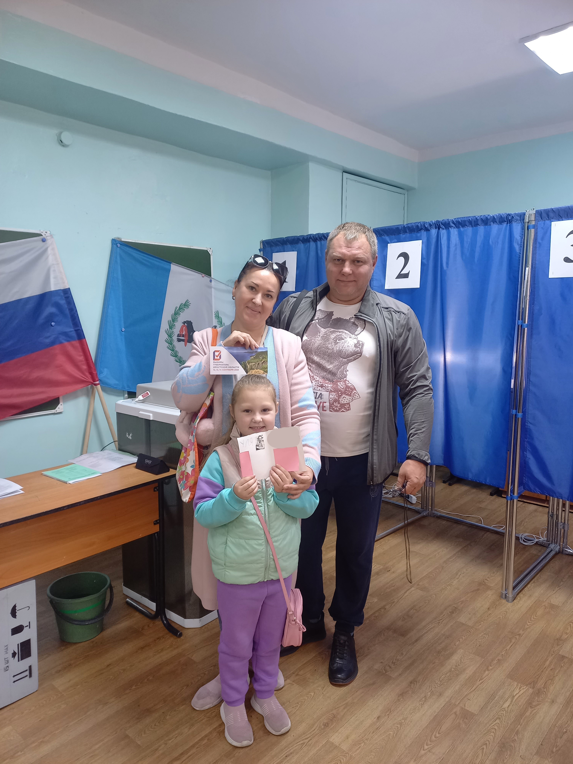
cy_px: 382
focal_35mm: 25
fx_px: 552
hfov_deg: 54.9
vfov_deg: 69.4
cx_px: 286
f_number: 1.8
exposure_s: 1/50
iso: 320
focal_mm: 4.65
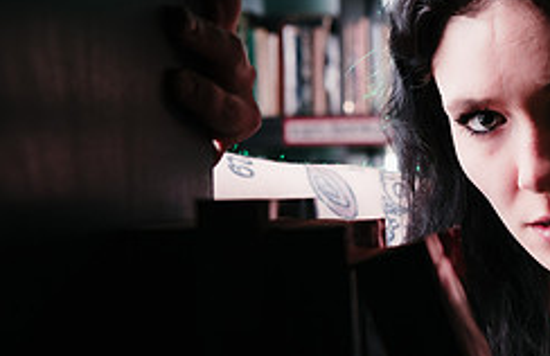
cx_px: 579
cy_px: 247
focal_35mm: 92
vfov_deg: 14.5
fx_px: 1393
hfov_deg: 21.4
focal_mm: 38
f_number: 4.5
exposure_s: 1/80
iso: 64
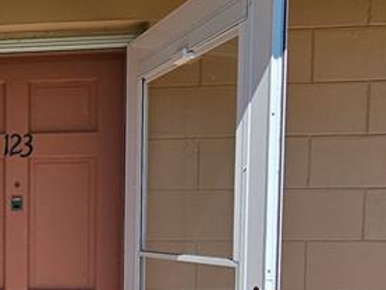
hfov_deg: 33.2
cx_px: -64
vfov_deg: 29.0
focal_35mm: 48
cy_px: 264
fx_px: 535
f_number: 2.2
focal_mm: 2.2
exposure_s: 1/2163
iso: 50
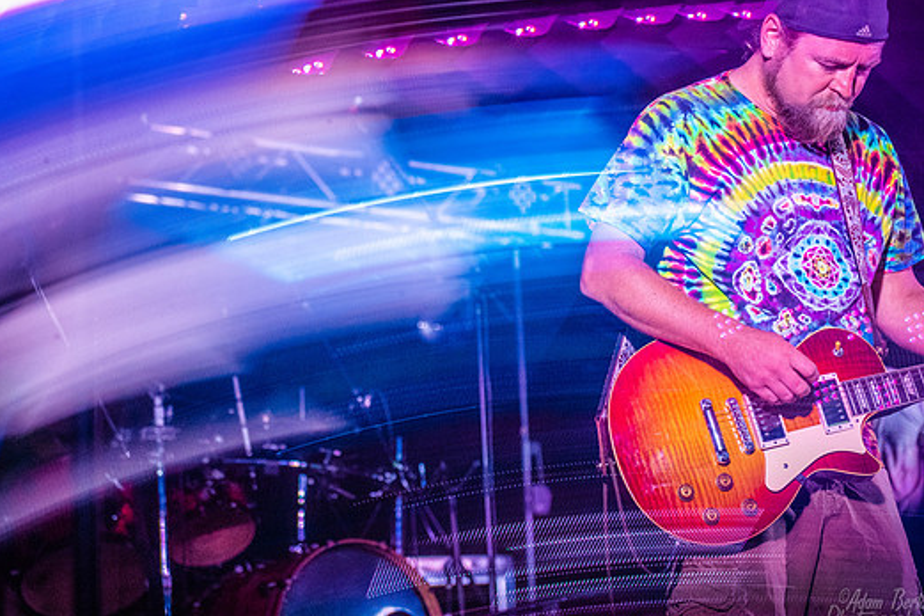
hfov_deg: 26.0
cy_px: 292
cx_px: 436
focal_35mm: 78
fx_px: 2001
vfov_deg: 17.5
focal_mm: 70
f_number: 13
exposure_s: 1/13
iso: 3200
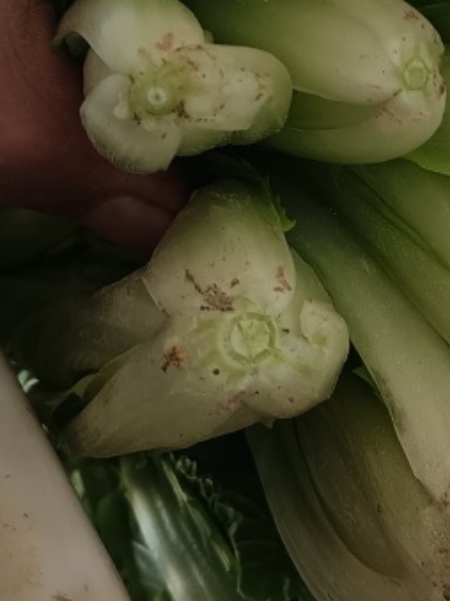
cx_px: 457
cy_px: 90
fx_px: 1474
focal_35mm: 85
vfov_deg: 22.6
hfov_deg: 17.0
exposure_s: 1/50
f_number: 1.8
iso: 148
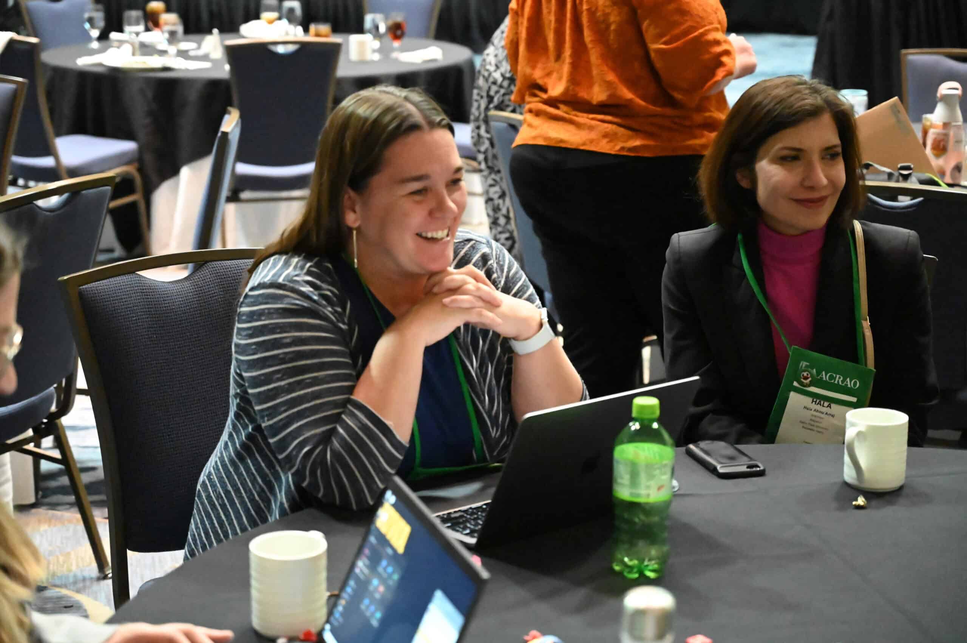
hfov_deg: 28.9
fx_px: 1879
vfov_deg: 19.4
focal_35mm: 70
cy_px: 322
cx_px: 484
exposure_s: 1/200
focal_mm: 70
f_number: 4
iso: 40000
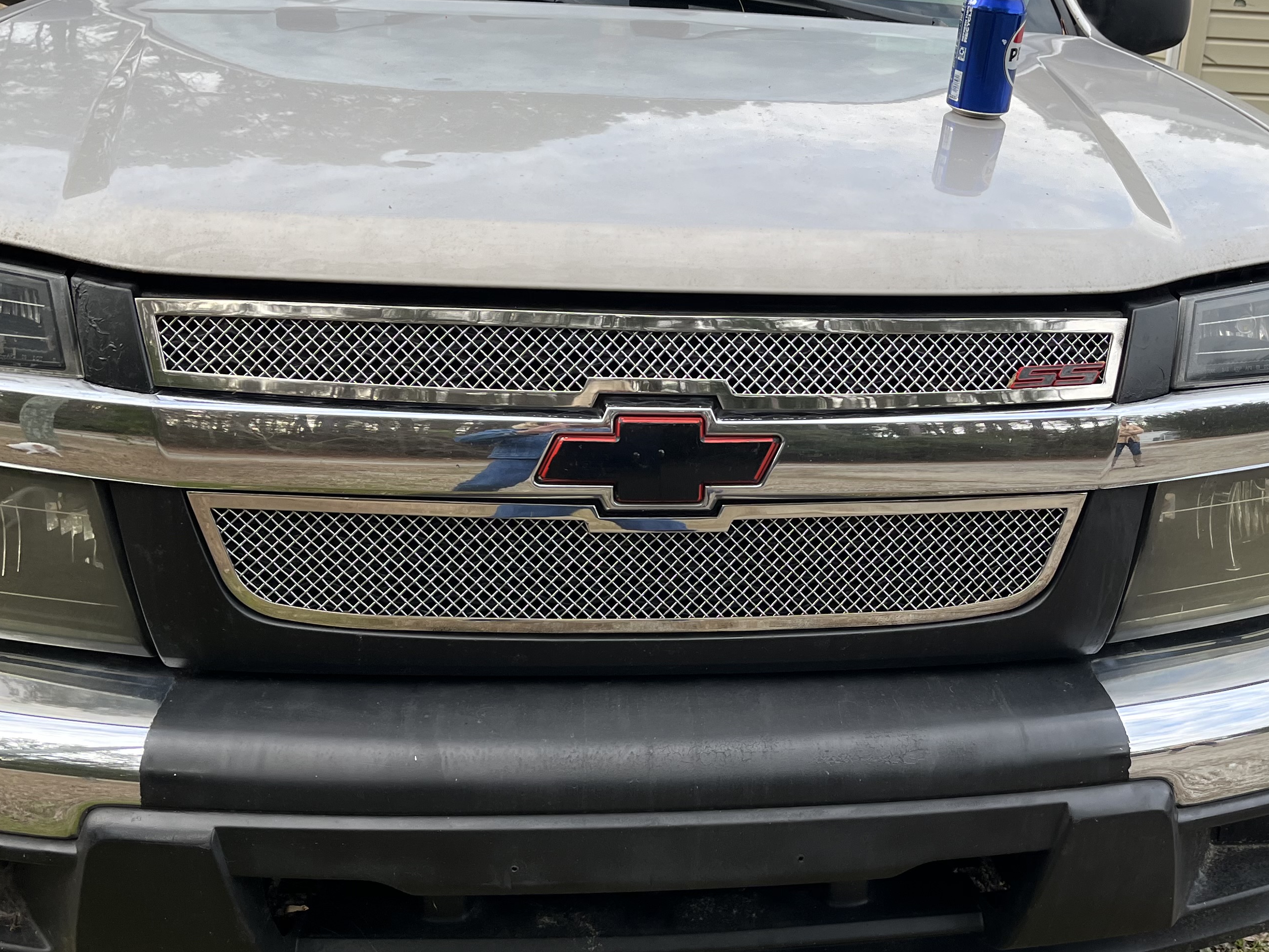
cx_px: 757
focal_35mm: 41
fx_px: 1503
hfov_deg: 45.5
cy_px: 583
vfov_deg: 35.0
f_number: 1.6
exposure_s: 1/122
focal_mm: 5.1
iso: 40
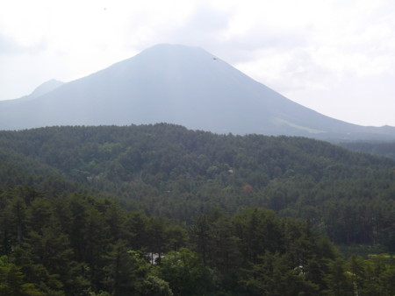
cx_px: 198
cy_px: 148
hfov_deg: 34.9
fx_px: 628
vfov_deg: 26.6
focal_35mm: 55
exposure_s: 1/400
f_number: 4.8
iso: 100
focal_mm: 9.8
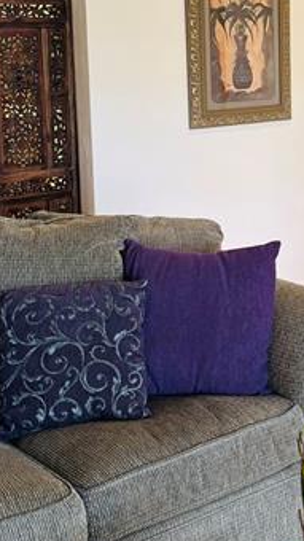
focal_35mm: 64
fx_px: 918
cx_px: 369
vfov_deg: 32.4
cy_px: 151
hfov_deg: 17.8
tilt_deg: -7.3
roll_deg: -0.1
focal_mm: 5.96
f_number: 1.6
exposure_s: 1/60
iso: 160
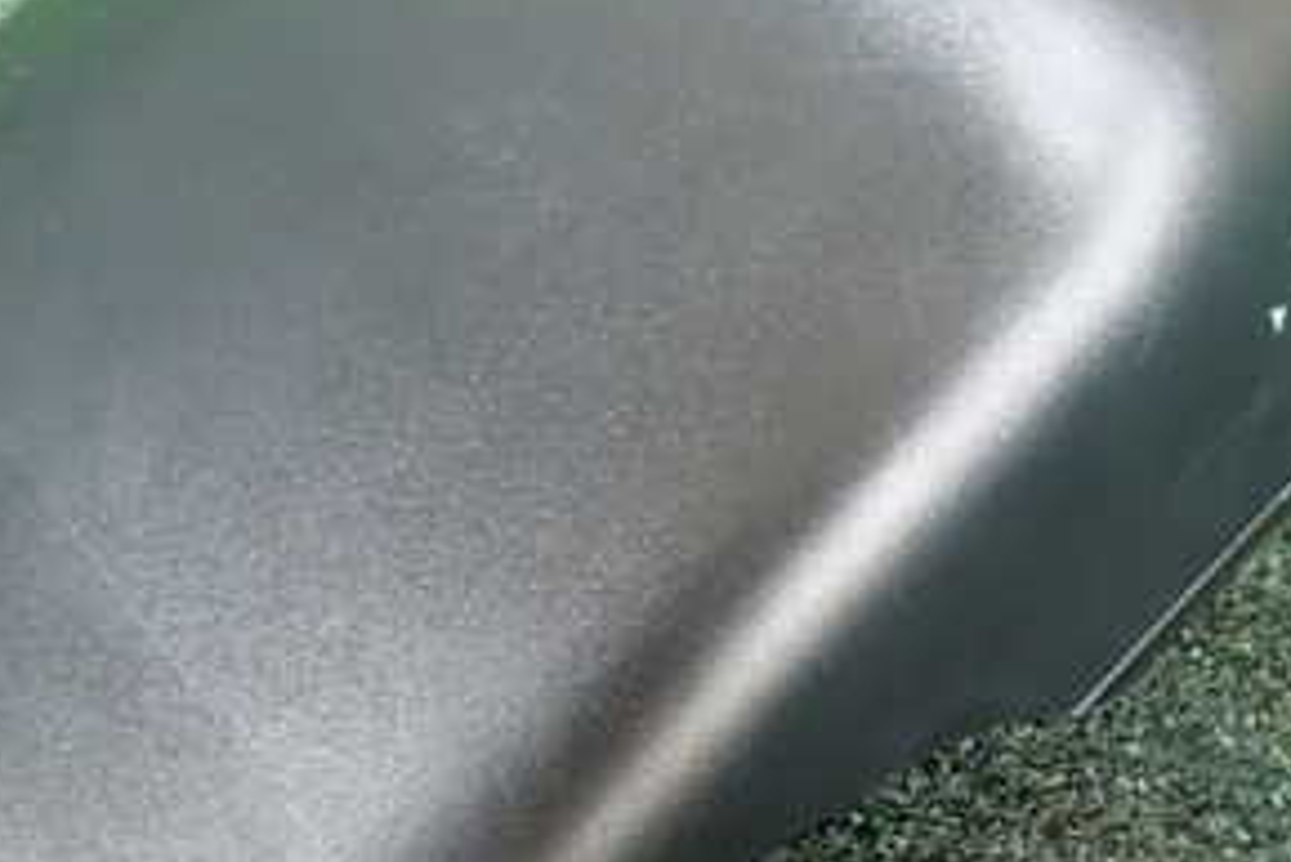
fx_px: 1937
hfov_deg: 36.8
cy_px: 272
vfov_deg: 24.9
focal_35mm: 54
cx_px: 590
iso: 200
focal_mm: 4.5
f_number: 2
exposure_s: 1/30
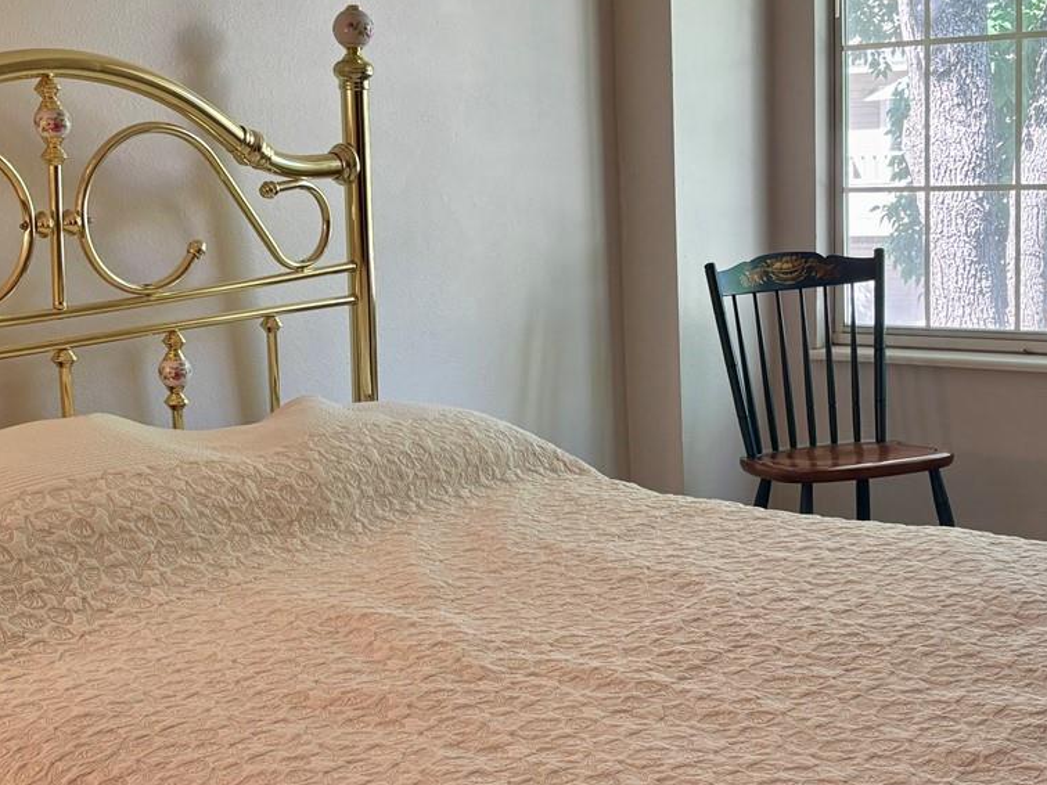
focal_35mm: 55
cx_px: 529
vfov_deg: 26.6
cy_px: 419
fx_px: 1664
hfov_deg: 34.9
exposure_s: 1/120
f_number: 1.6
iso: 100
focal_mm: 5.96
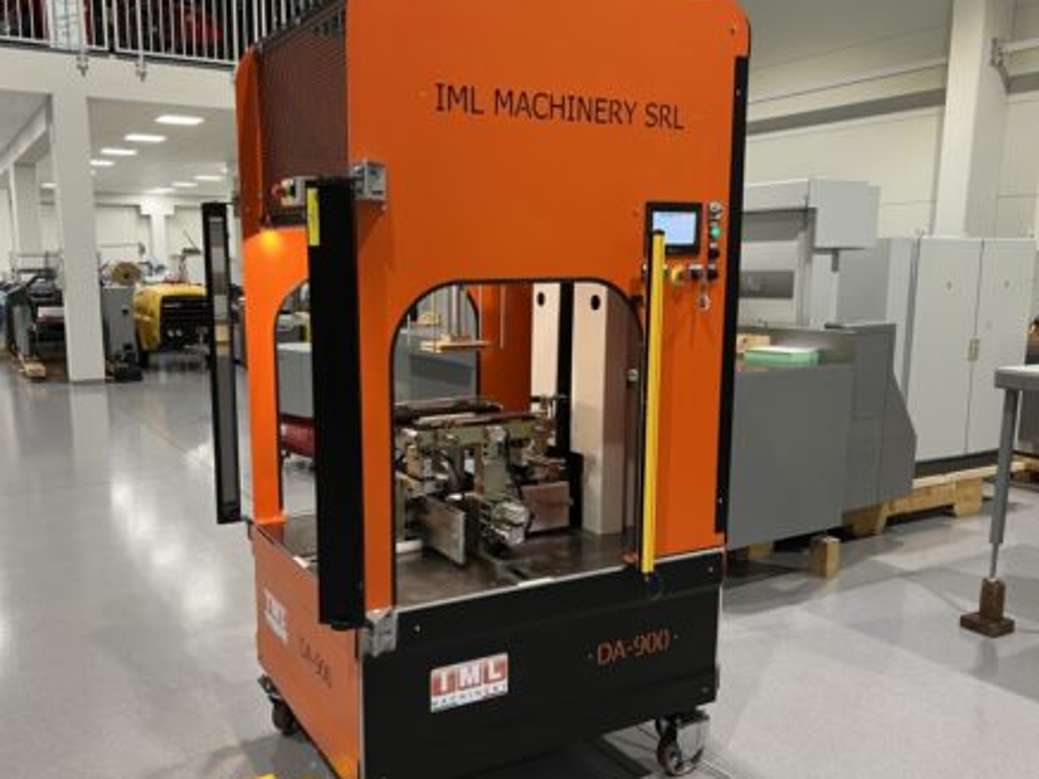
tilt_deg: -9.5
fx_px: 930
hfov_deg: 58.2
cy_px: 417
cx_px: 455
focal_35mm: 31
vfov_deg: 45.4
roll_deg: +0.2
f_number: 1.5
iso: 80
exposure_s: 1/50
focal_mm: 5.7
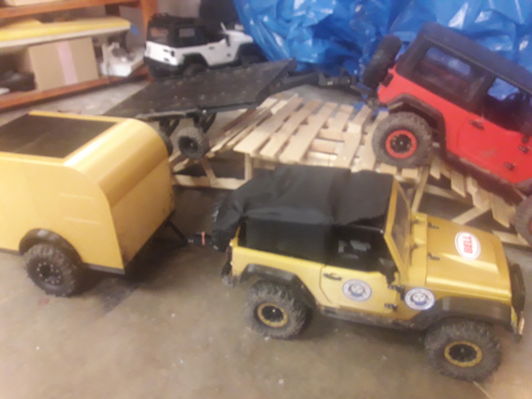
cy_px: 200
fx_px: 430
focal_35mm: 28
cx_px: 266
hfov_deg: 63.4
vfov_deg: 49.7
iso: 320
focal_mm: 3.7
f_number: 1.9
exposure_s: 1/17
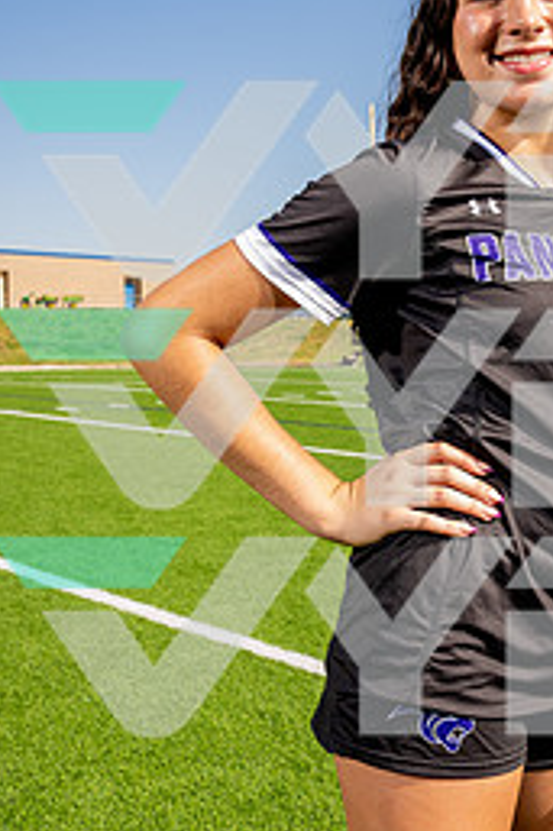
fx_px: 969
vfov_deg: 46.4
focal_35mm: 42
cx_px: 475
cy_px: 411
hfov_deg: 30.7
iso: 50
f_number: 7.1
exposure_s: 1/125
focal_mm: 24
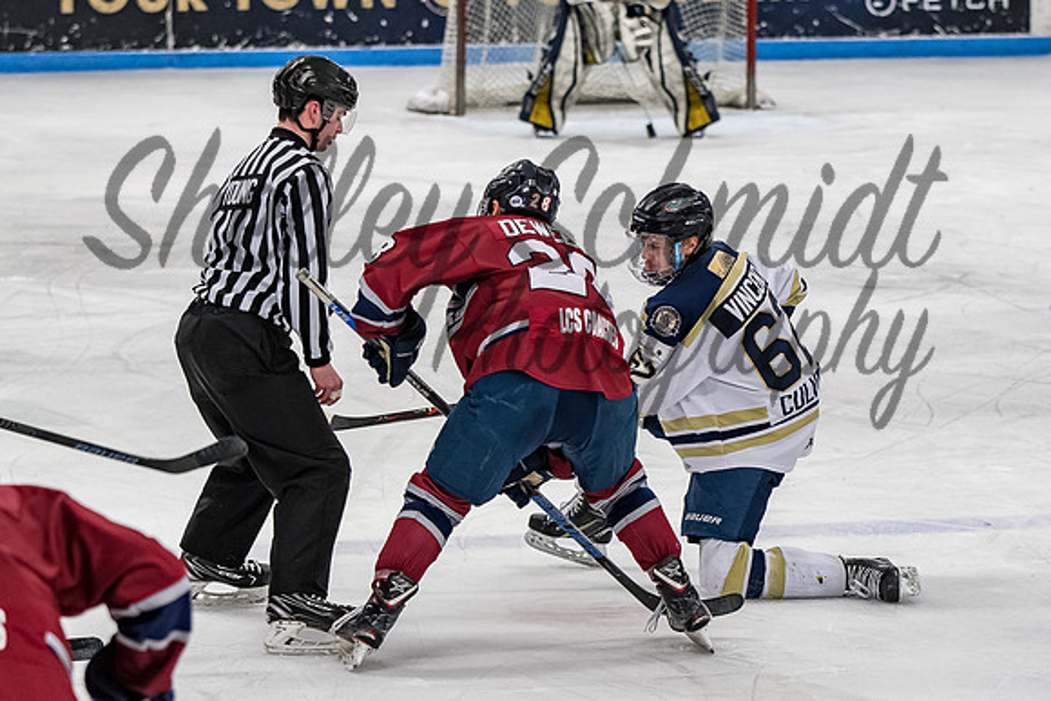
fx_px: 6397
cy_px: 307
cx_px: 524
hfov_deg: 9.4
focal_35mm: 219
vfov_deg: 6.3
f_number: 3.2
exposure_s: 1/800
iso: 1600
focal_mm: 110
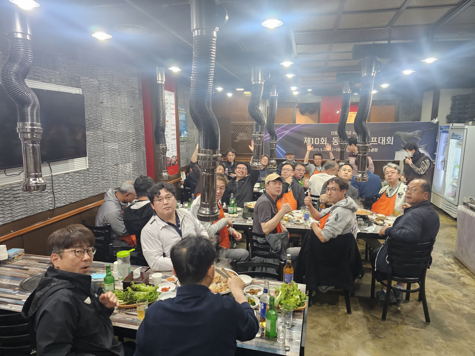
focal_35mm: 23
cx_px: 238
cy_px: 178
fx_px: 316
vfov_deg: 58.9
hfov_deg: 73.9
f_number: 1.7
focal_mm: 6.3
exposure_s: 1/120
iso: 800
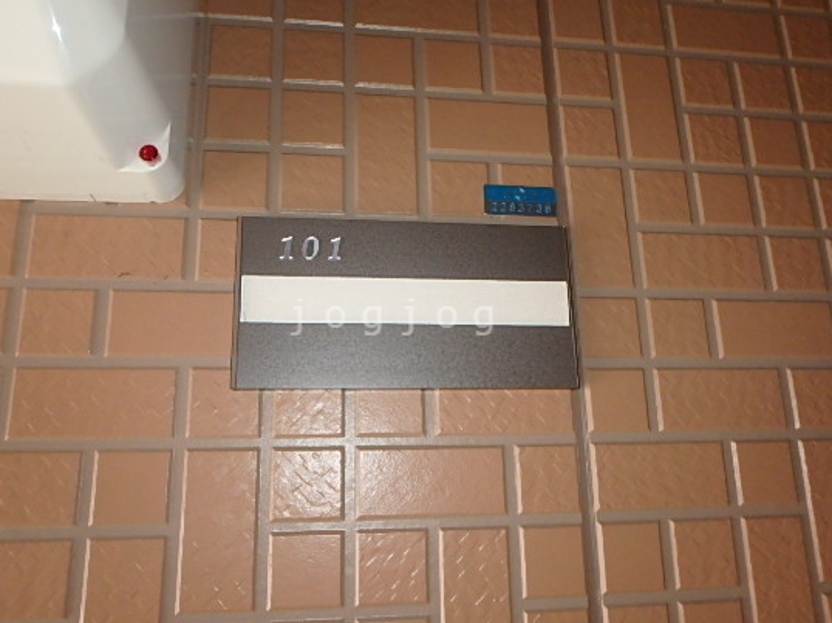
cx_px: 396
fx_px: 601
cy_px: 317
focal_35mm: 25
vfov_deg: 54.8
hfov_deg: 69.4
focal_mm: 3.7
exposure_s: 1/30
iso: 400
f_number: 3.5
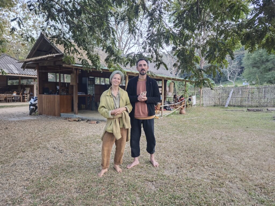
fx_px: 183
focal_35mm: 23
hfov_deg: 73.9
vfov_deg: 58.9
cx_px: 138
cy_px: 103
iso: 400
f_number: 1.6
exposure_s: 1/79.9
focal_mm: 6.55
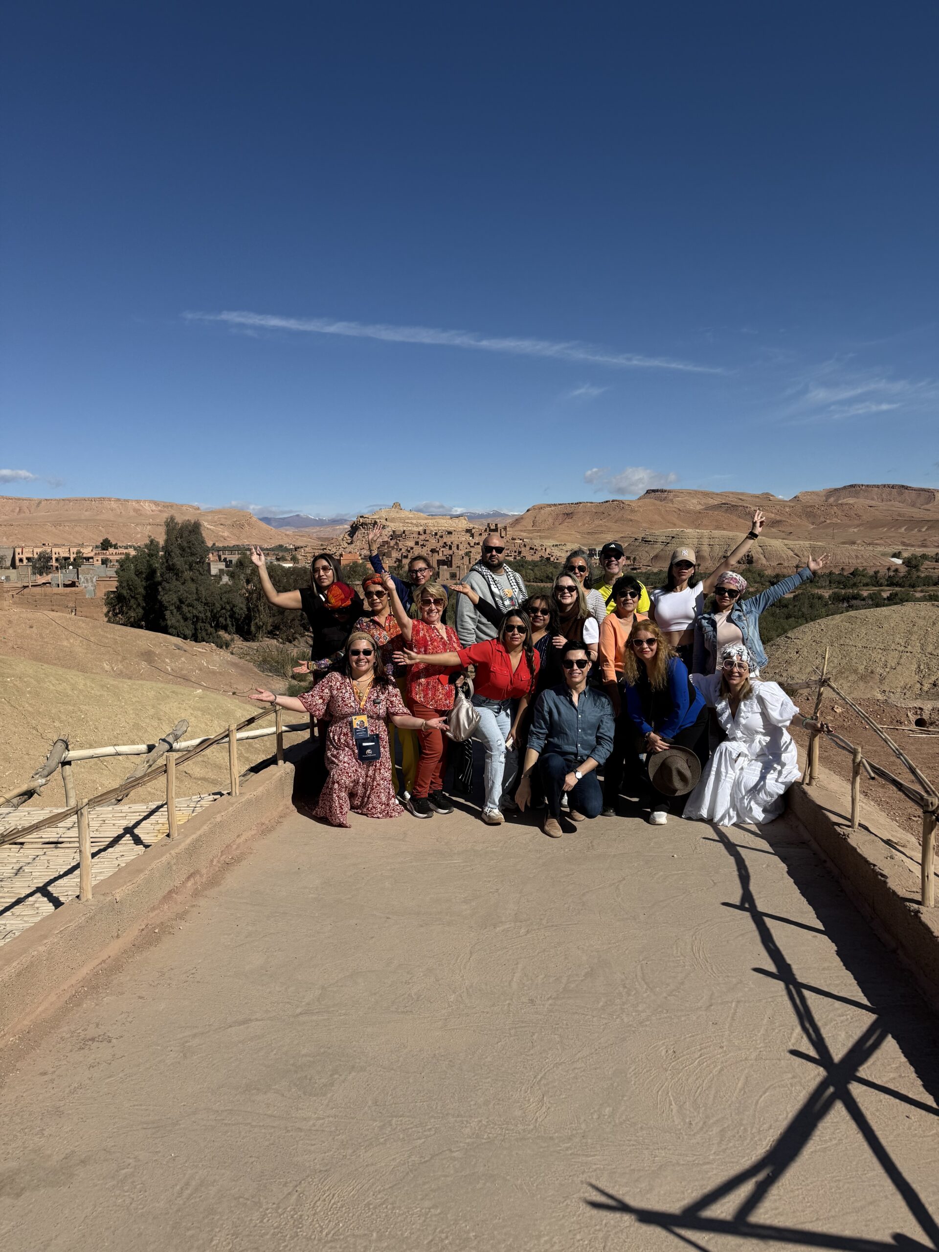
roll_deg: +0.7
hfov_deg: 56.8
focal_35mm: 24
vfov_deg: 71.6
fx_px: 868
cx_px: 470
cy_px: 626
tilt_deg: -4.9
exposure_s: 1/11905
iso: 80
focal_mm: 6.76
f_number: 1.78
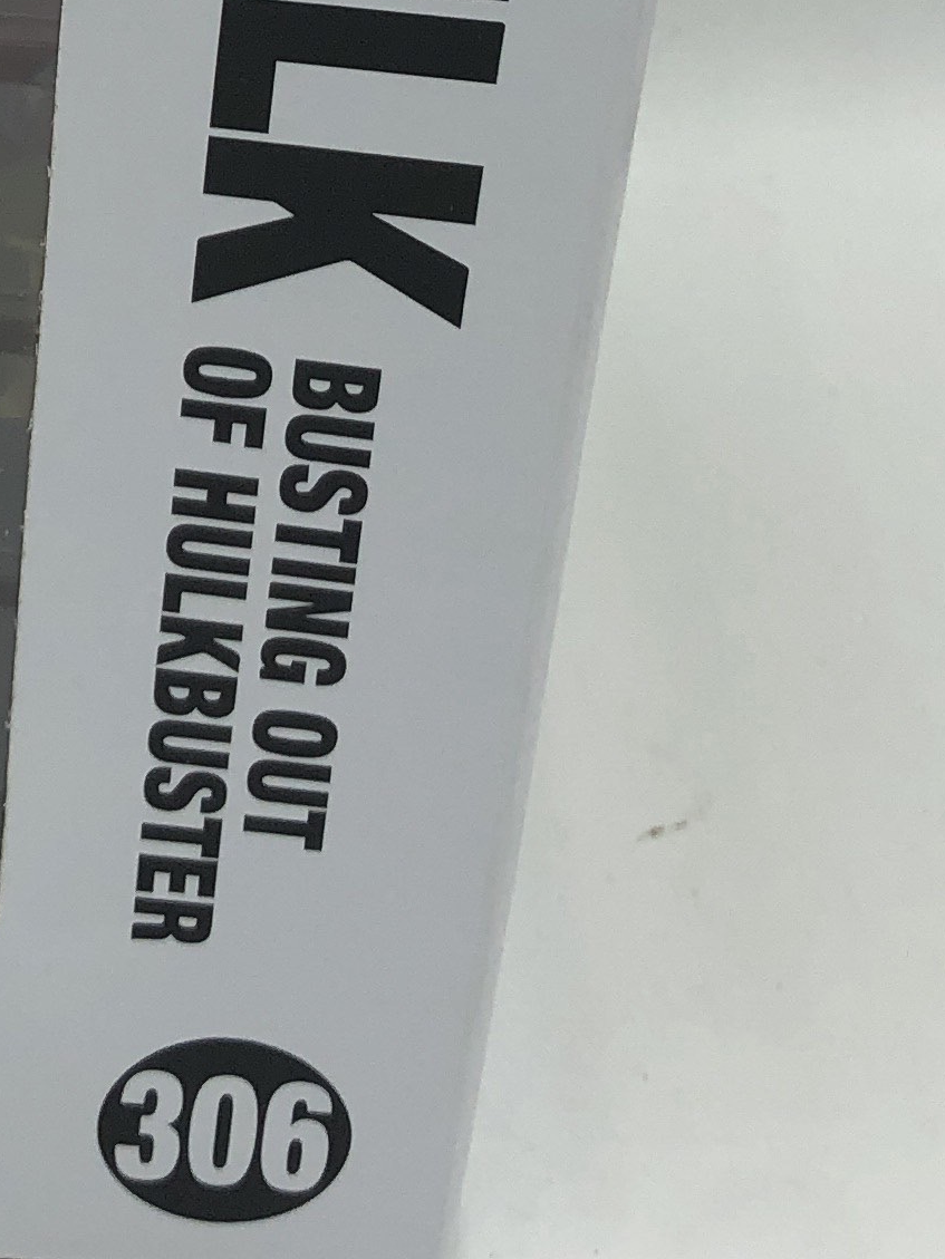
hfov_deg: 14.2
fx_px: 3639
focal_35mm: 100
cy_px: -79
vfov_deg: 19.0
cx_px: -289
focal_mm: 4
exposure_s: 1/1066
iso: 20
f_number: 1.8
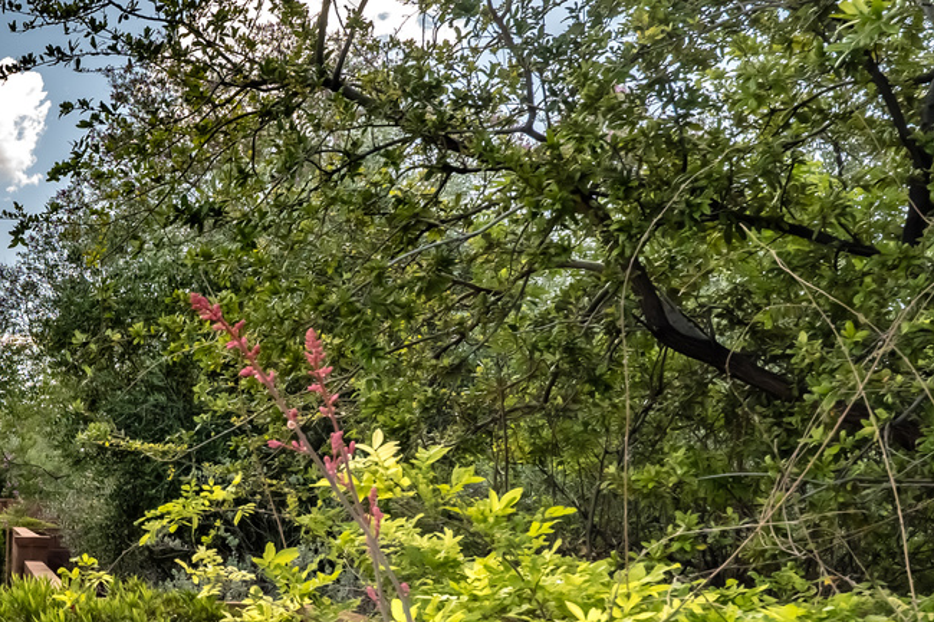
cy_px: 472
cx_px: -343
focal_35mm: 65
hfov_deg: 25.7
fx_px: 1675
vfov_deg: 20.9
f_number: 7.1
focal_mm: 20.5
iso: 320
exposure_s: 1/250
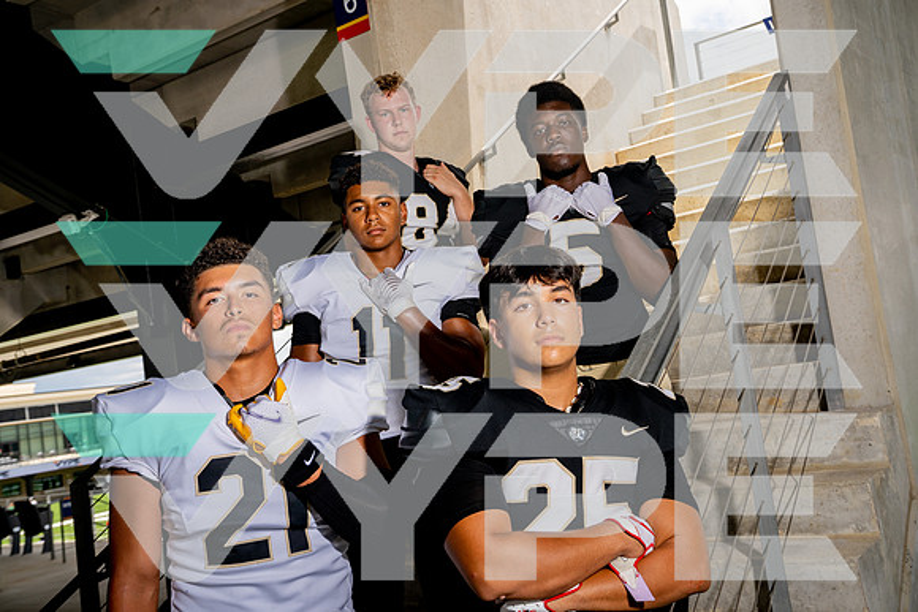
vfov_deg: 34.2
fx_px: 995
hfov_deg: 49.5
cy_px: 306
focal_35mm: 39
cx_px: 459
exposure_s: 1/250
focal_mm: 39
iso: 100
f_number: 8
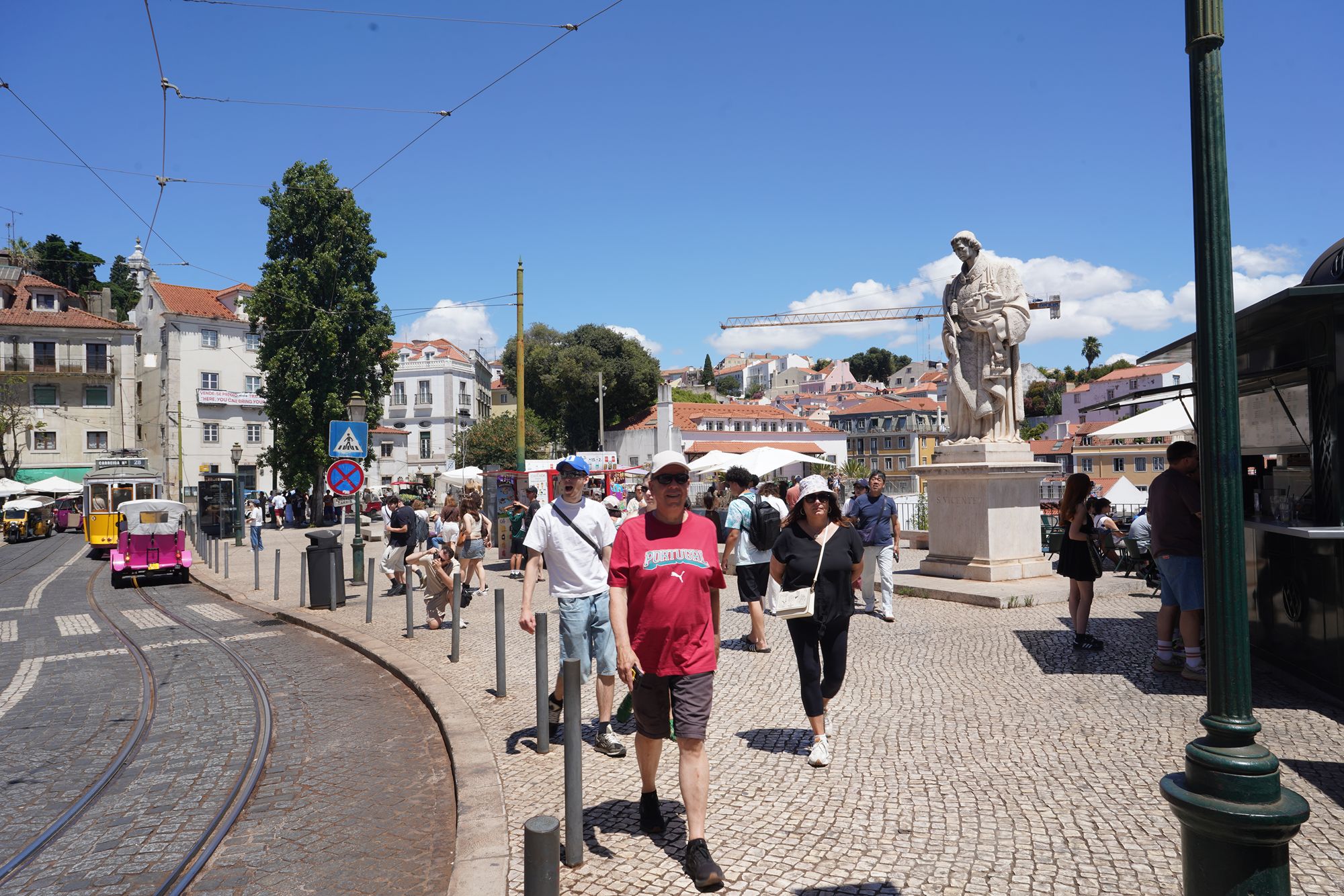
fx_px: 896
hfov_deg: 73.7
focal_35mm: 24
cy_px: 448
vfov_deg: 53.1
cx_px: 672
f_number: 14
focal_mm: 24
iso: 100
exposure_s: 1/100
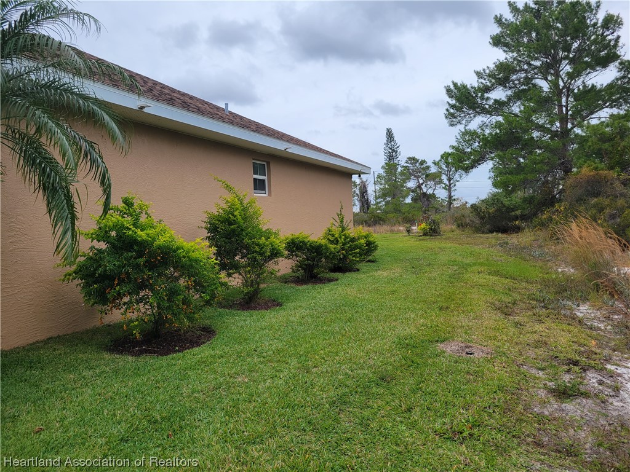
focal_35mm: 26
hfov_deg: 67.3
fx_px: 473
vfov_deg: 53.1
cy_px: 236
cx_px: 315
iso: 40
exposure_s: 1/1376
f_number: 1.8
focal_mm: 5.4
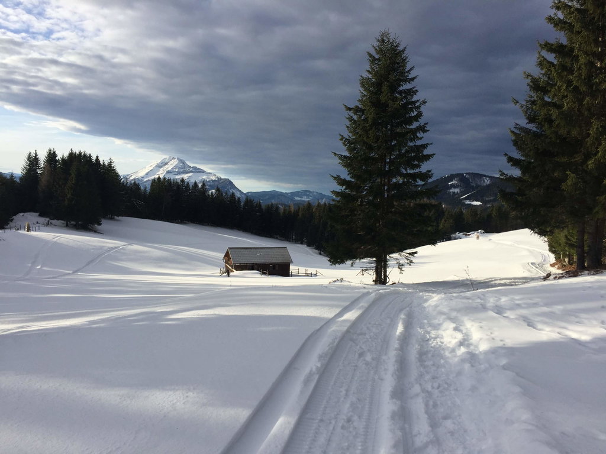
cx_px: 303
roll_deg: -0.7
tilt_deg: -2.1
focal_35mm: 29
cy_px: 227
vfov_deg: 48.2
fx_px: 508
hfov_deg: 61.7
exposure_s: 1/2326
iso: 32
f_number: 2.2
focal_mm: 4.15
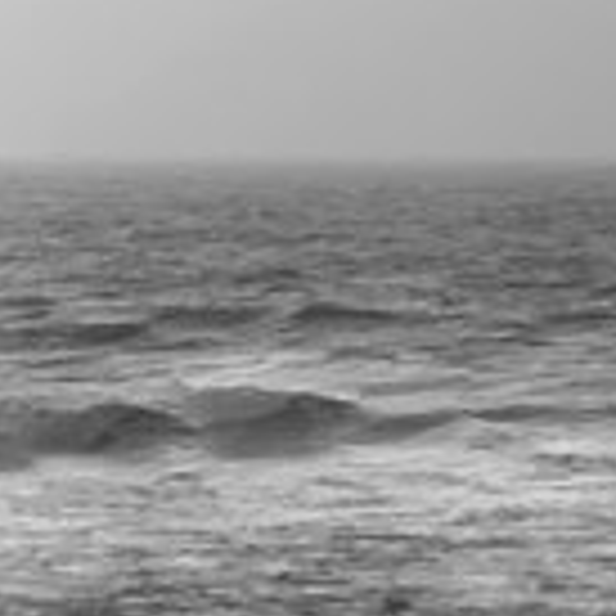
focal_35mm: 238
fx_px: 4792
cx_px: -1983
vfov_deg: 7.4
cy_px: 335
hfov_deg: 6.0
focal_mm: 24
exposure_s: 1/20
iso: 100
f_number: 16
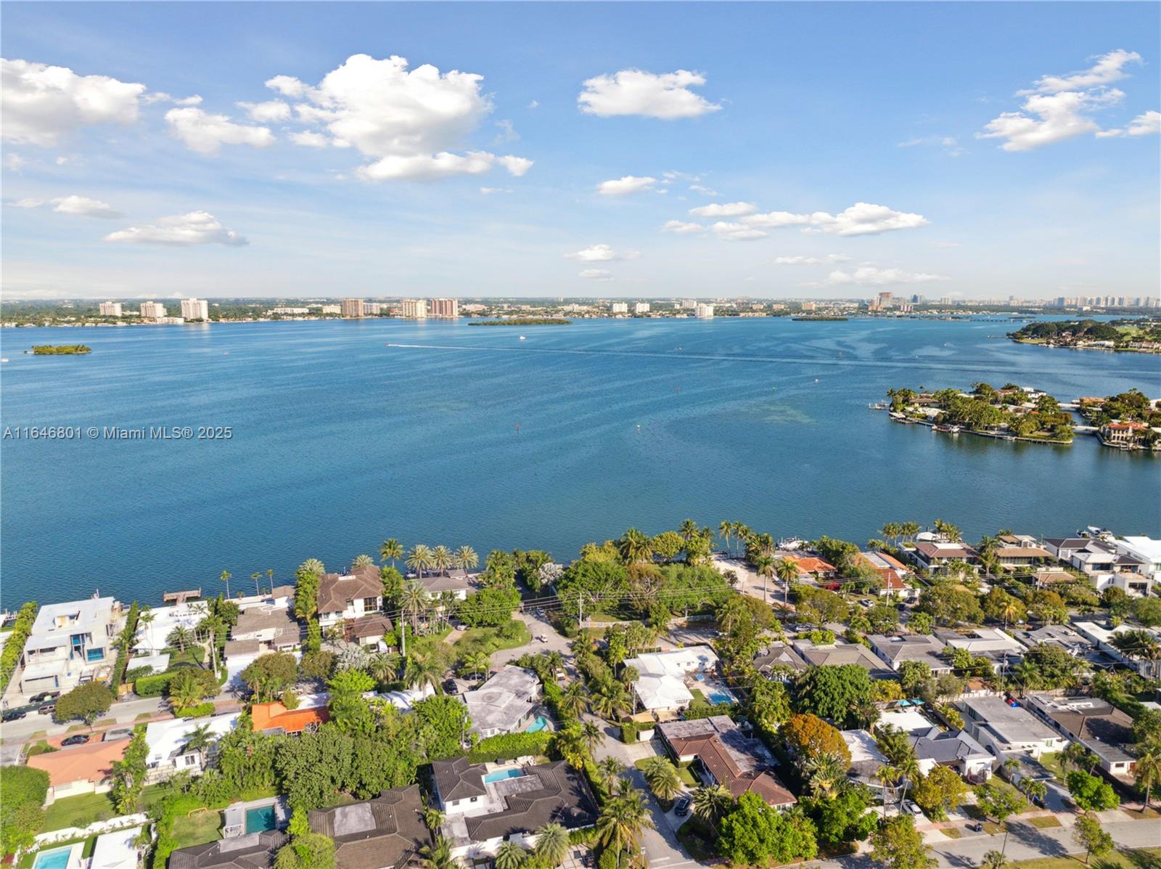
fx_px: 804
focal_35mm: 24
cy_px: 434
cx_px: 580
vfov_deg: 56.7
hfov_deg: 71.6
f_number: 2.8
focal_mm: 12.29
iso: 100
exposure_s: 1/2000
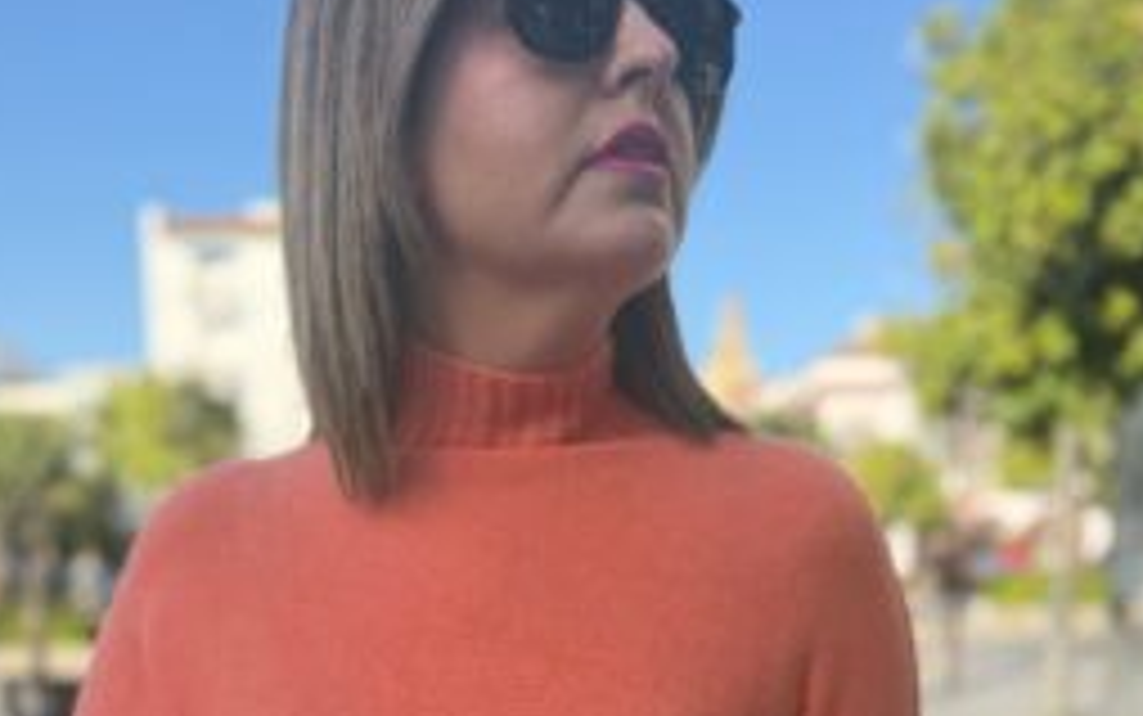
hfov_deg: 49.1
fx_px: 1247
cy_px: 784
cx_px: 500
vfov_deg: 29.0
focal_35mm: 40
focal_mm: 6.76
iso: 100
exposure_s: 1/2000
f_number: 1.78
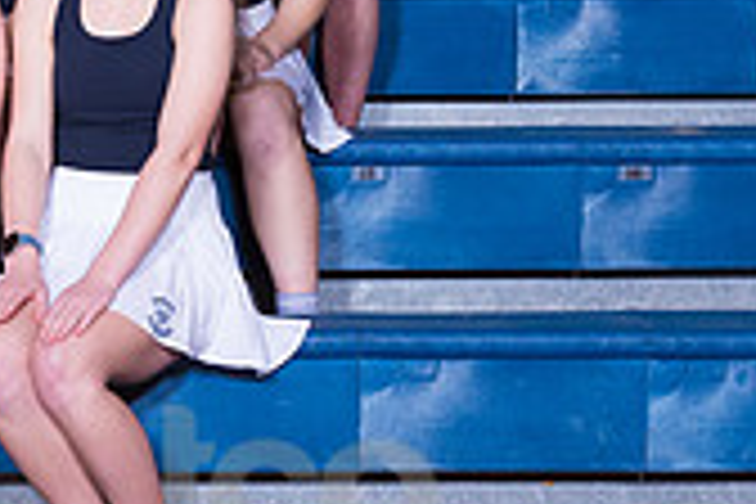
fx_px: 4851
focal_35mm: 231
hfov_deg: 8.8
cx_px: -255
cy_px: -38
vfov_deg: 5.9
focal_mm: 52
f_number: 7.1
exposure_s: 1/250
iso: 500
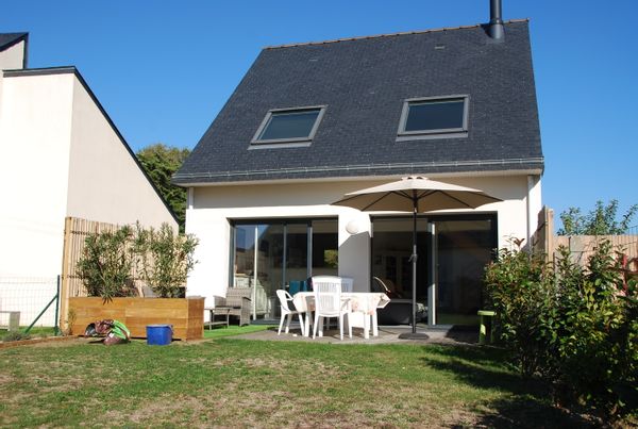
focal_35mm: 33
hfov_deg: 57.1
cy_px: 214
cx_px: 319
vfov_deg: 40.2
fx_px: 586
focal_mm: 22
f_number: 8
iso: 100
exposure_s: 1/250
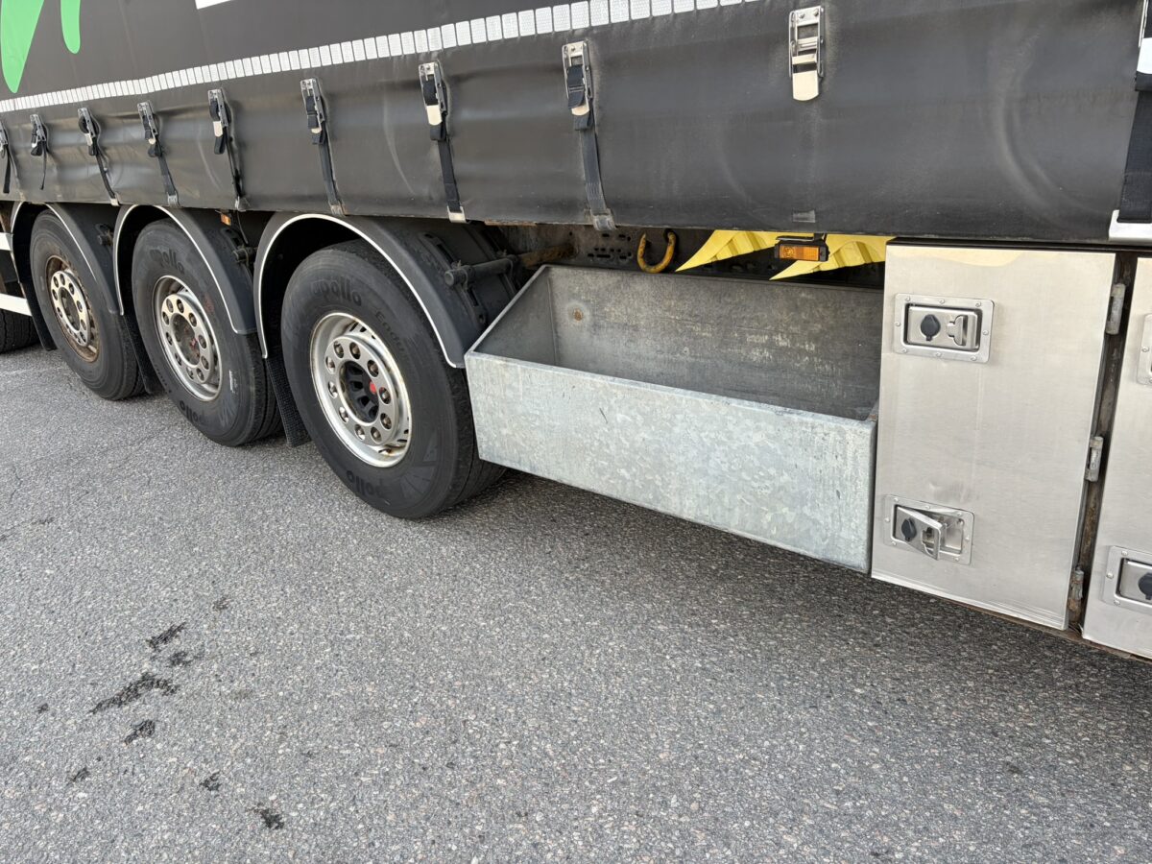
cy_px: 432
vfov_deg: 53.1
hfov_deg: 67.3
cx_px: 576
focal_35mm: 26
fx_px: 865
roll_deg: +7.0
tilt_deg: -21.7
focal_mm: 5.96
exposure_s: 1/399
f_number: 1.6
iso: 50
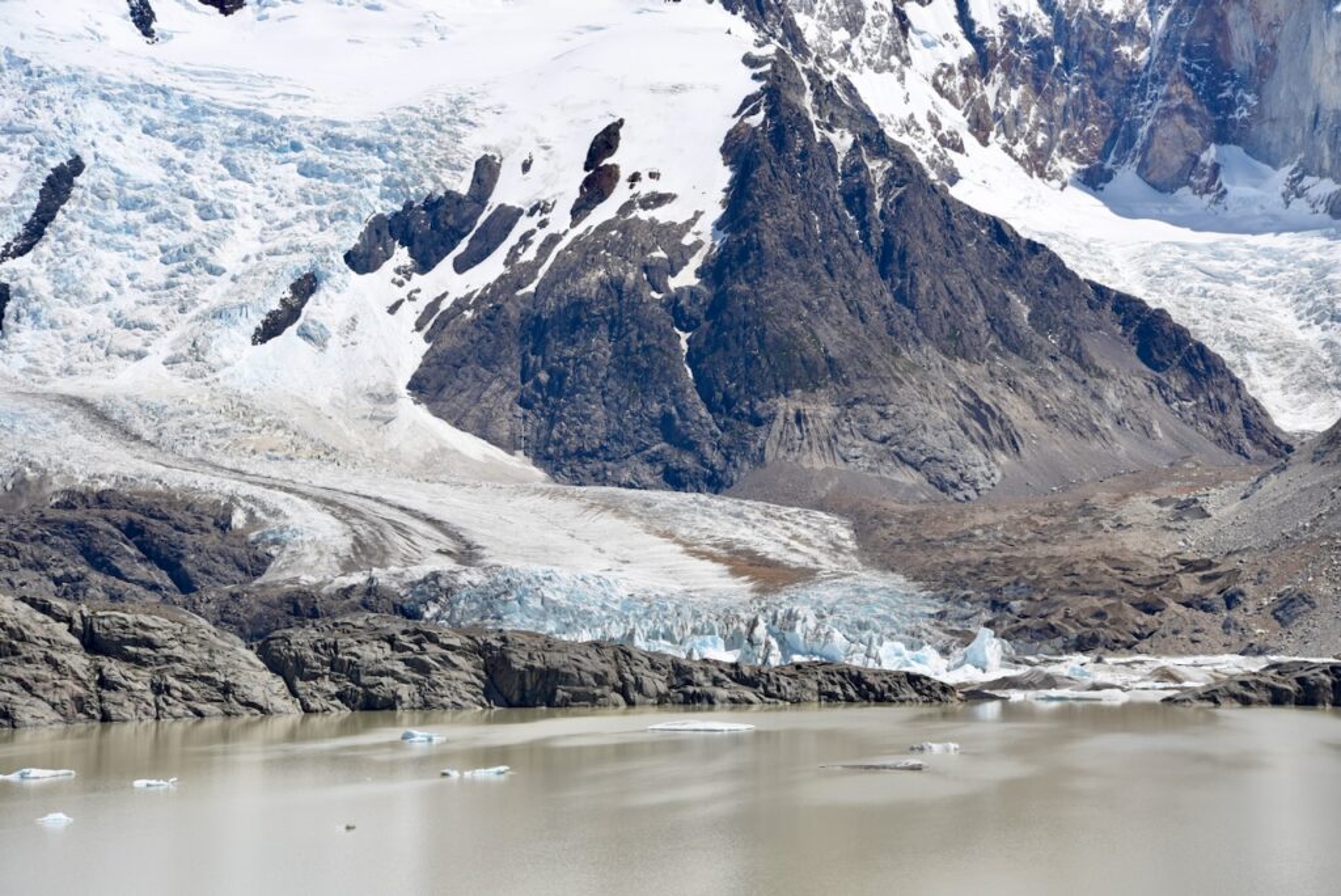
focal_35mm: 85
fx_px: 3168
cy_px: 448
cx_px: 670
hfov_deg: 23.9
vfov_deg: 16.1
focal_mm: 85
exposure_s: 1/800
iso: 200
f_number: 8
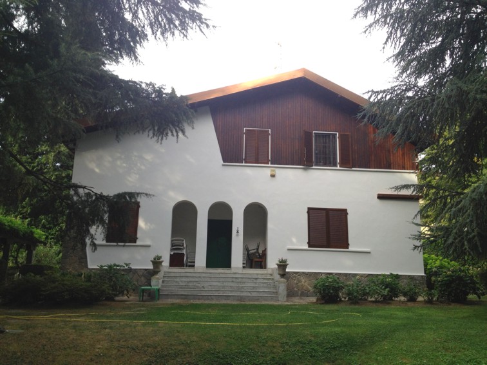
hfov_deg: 52.6
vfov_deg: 40.7
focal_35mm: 35
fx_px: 492
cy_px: 182
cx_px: 244
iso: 64
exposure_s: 1/260
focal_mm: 4.28
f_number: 2.4
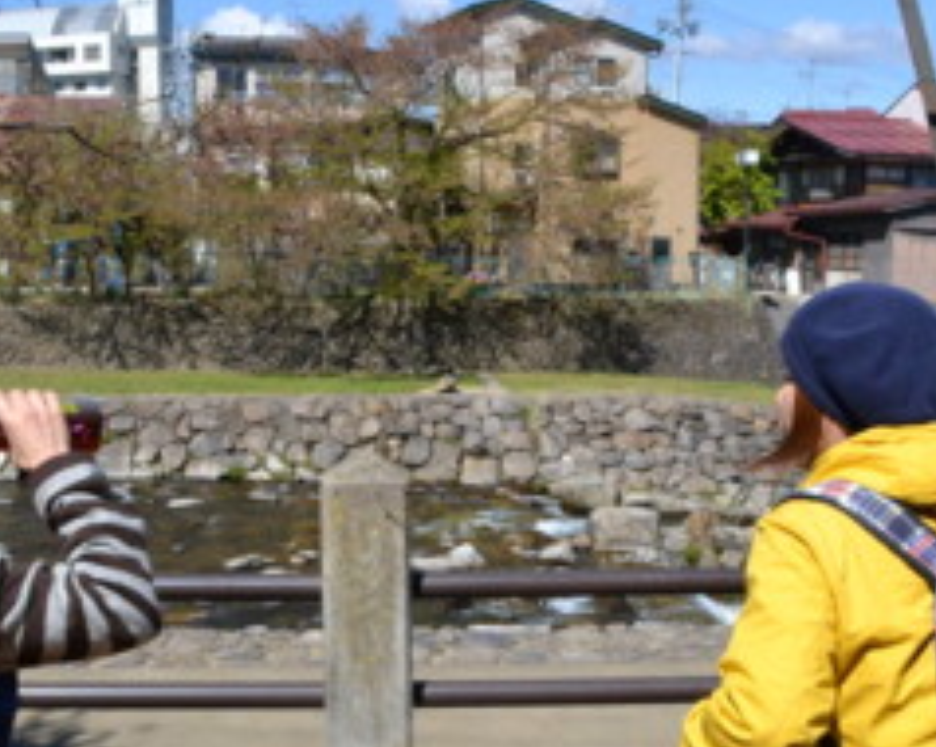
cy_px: 429
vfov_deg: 31.4
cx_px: 440
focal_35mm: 48
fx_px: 1329
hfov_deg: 38.8
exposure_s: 1/1000
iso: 1600
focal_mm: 18
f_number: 16
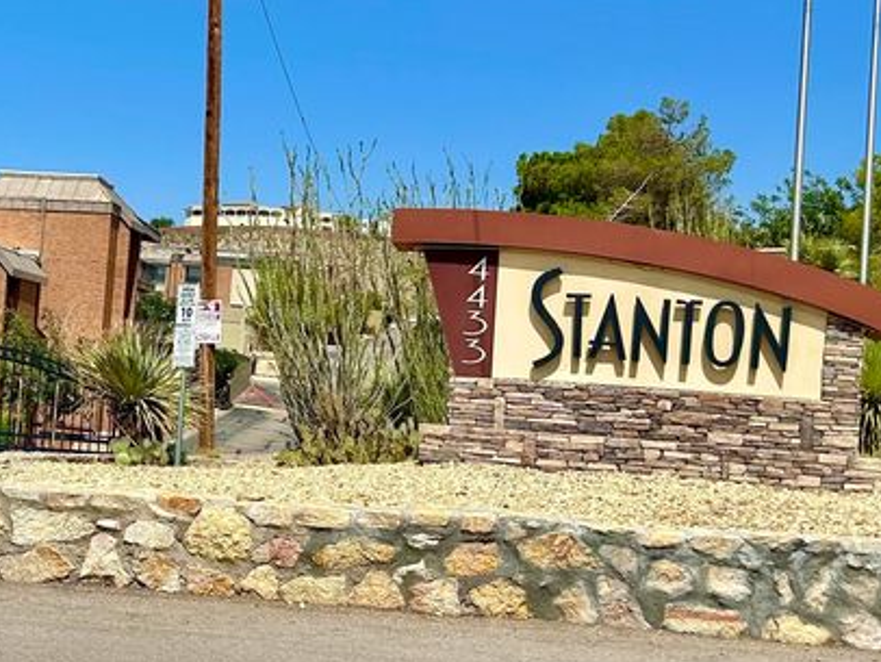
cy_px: 316
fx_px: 815
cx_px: 356
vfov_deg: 44.2
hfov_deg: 56.4
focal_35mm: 32
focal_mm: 5.7
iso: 50
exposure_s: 1/6993
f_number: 1.5
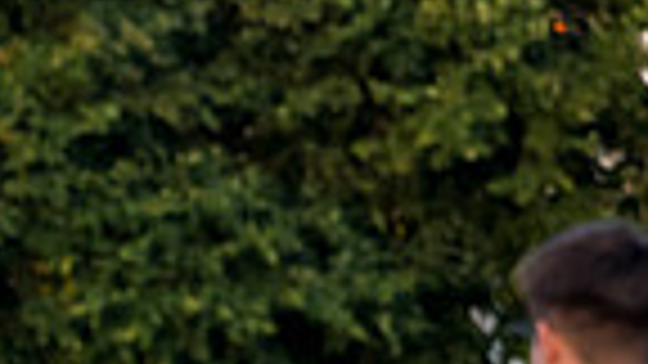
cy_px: 894
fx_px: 14175
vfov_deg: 1.5
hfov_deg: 2.6
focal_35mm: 825
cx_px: -422
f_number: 4.5
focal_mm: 170
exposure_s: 1/640
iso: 1600
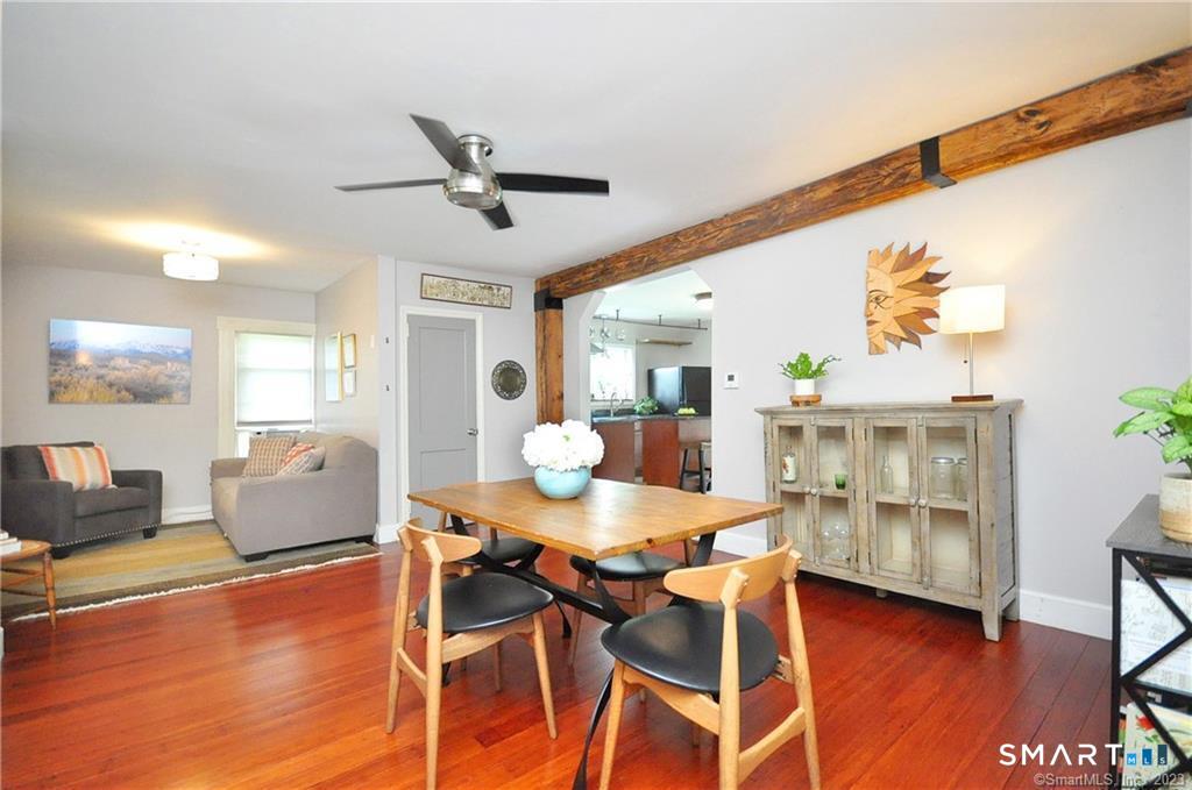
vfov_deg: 77.1
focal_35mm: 15
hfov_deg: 100.5
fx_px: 496
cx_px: 596
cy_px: 395
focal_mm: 10
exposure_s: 1/80
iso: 2500
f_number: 4
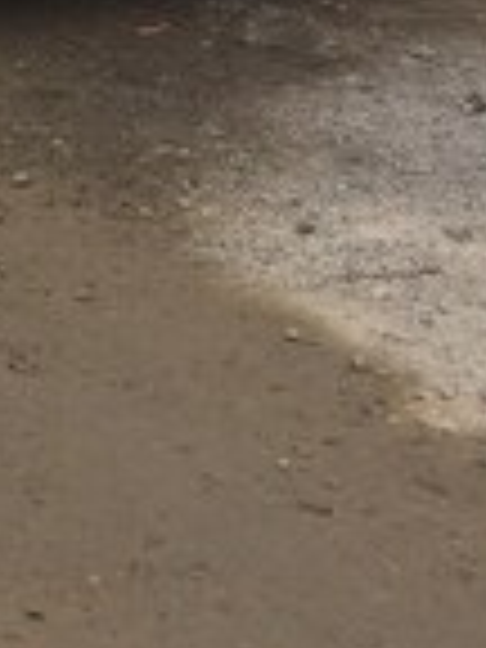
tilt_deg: -6.1
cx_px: -270
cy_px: -288
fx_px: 1872
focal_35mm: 100
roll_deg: +1.0
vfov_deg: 17.8
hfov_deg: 13.8
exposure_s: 1/1140
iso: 32
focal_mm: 4.15
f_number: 2.2
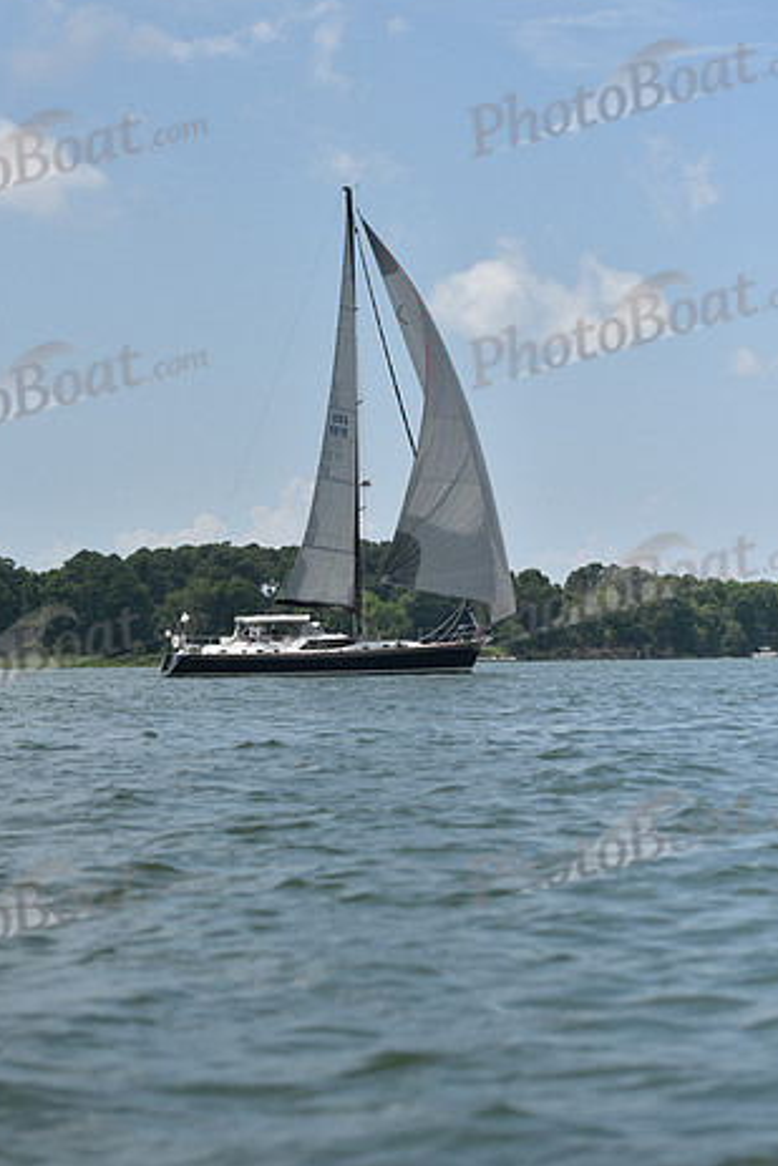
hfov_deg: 14.6
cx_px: 339
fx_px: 3045
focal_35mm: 94
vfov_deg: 21.7
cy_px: 491
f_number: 4
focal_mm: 75
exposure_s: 1/8000
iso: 320
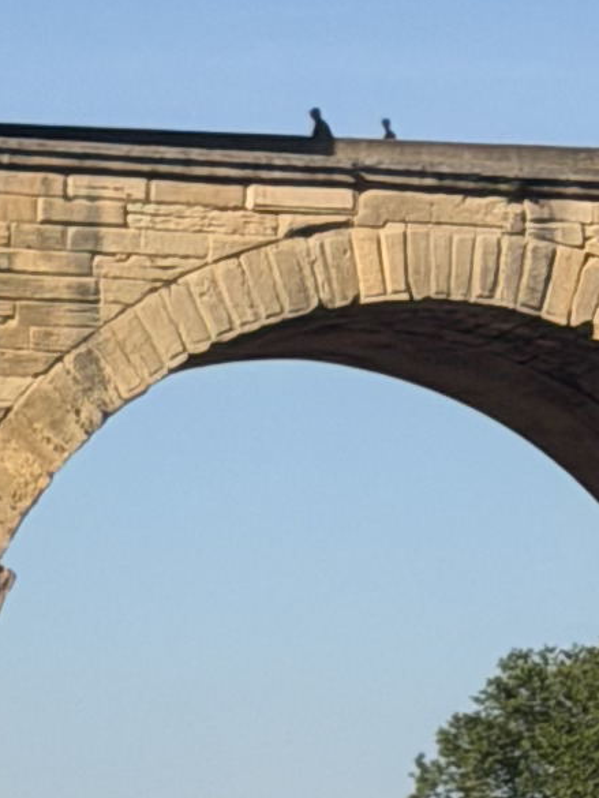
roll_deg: -2.5
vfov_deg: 6.0
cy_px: 461
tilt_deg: +6.0
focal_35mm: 331
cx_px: 937
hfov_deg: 4.5
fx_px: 7634
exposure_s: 1/4878
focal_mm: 6.76
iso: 64
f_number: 1.78
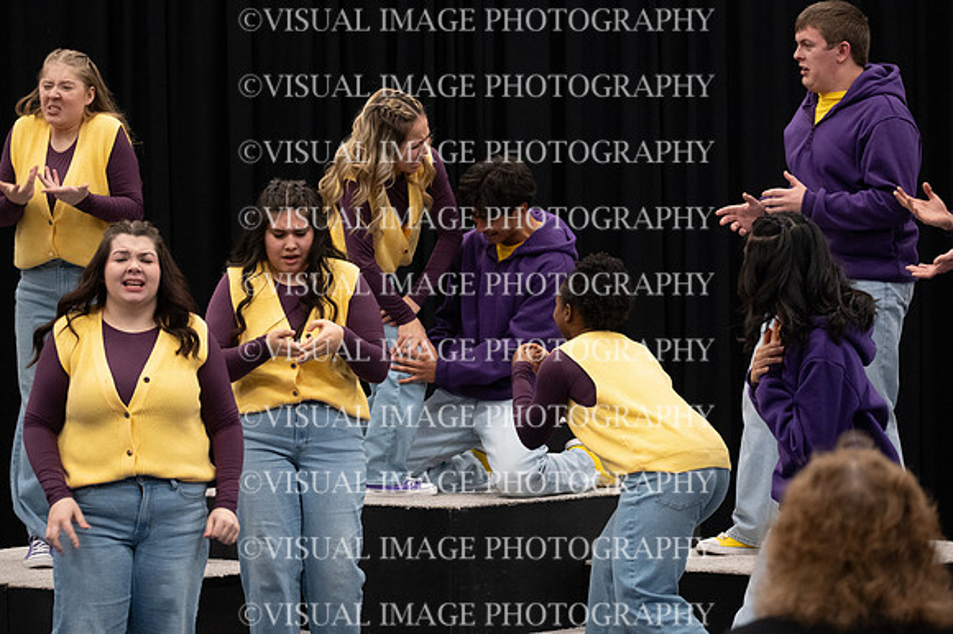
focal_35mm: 119
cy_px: 317
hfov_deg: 17.2
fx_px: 3148
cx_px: 476
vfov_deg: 11.5
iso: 8000
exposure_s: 1/160
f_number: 6.3
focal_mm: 119
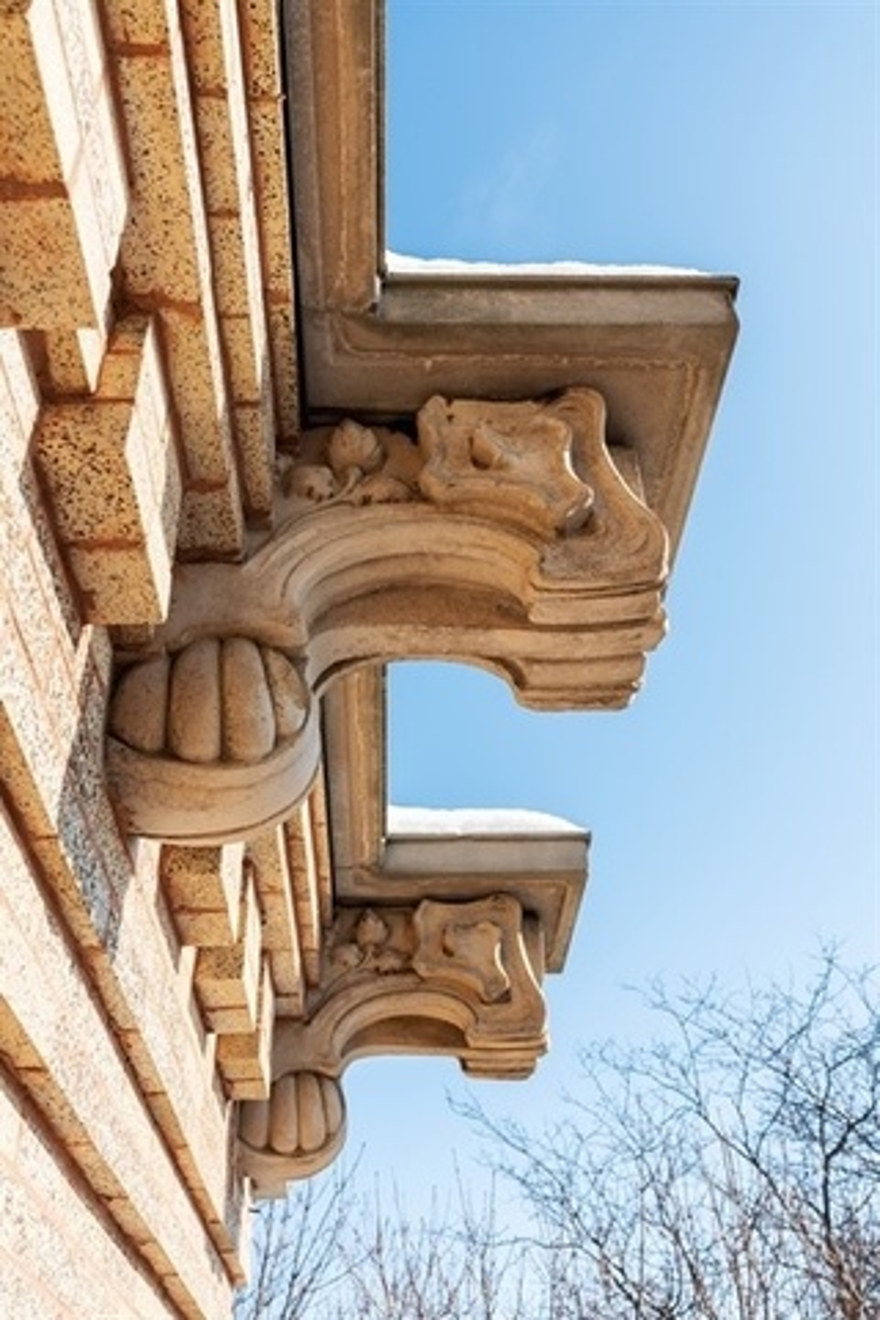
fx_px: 1137
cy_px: 660
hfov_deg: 42.3
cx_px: 440
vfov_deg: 60.3
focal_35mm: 31
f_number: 8
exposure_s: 1/320
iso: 200
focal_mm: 31
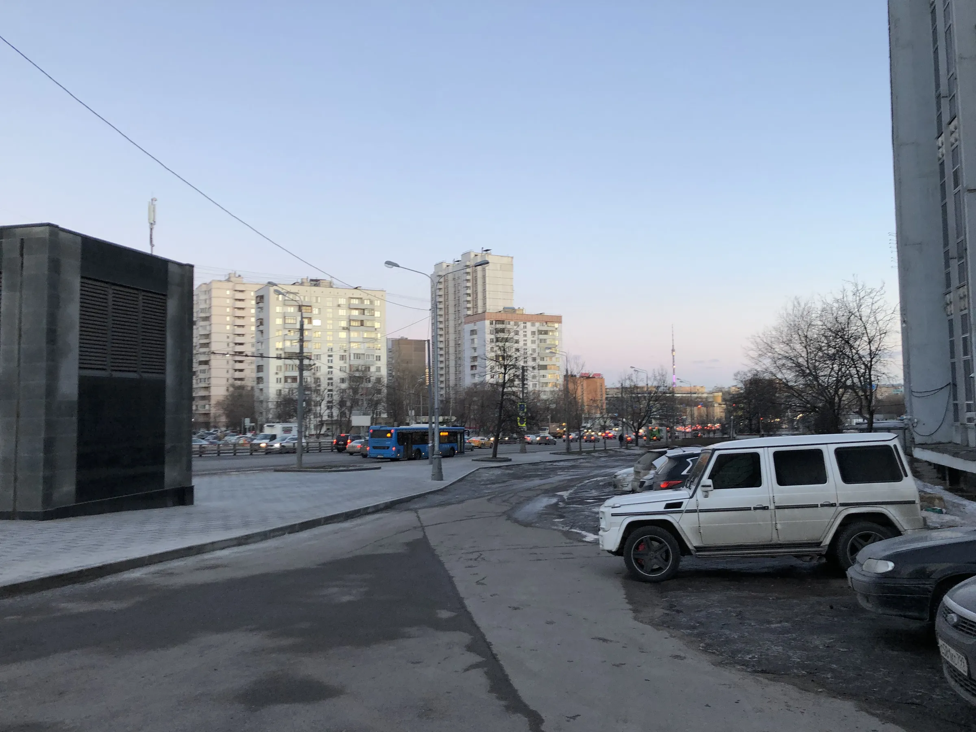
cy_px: 366
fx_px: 789
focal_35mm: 28
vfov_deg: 49.7
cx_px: 488
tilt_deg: +7.7
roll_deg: +2.2
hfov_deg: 63.4
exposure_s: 1/33
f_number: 1.8
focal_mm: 4
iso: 20
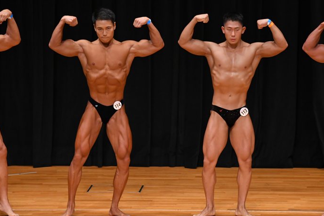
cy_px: 116
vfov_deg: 4.5
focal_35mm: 307
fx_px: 2762
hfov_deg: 6.7
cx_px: 159
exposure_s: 1/400
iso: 3200
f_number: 5.6
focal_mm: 180
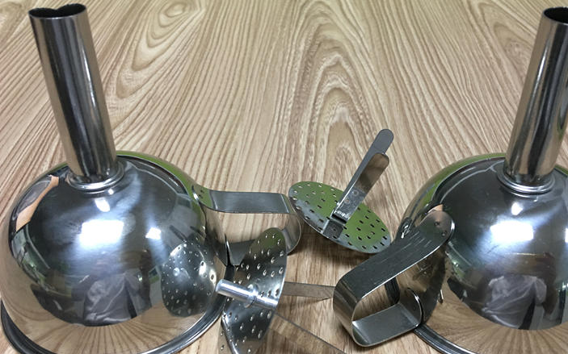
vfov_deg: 36.2
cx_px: 304
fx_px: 542
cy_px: 197
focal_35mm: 35
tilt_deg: -36.2
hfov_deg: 55.3
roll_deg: -0.6
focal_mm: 4.15
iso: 80
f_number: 2.2
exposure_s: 1/17
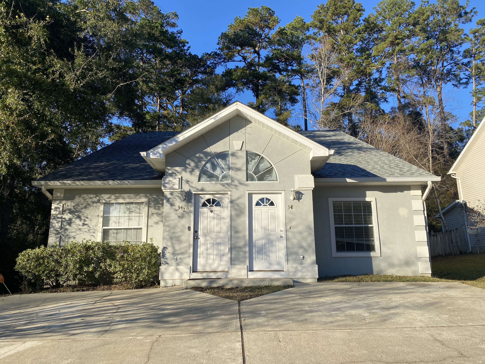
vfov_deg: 53.1
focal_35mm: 26
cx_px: 242
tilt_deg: +12.7
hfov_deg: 67.3
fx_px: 364
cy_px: 182
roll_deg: +1.3
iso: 32
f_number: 1.8
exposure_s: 1/1927
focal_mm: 4.25
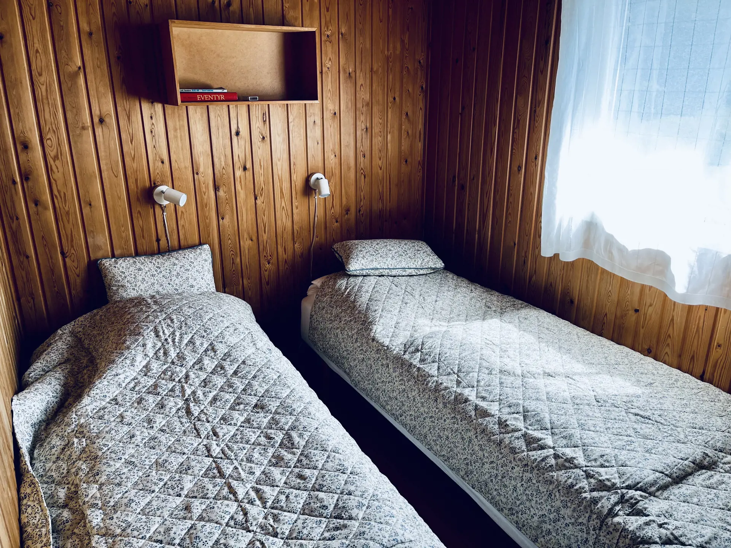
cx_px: 366
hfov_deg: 67.3
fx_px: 549
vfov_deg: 53.1
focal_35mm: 26
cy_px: 274
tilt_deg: -19.0
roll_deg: +0.2
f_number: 1.6
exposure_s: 1/121
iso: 40
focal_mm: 5.1
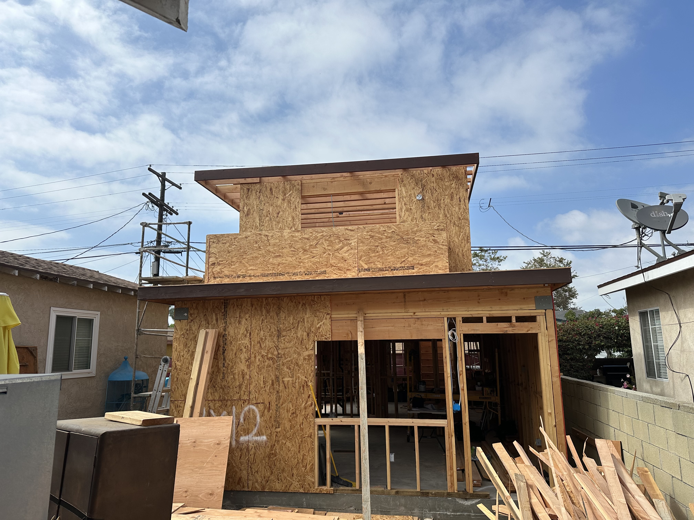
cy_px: 260
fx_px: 481
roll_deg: +1.0
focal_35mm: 24
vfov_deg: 56.8
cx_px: 347
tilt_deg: +10.3
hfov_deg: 71.6
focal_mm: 6.86
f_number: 1.78
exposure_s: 1/6623
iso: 80
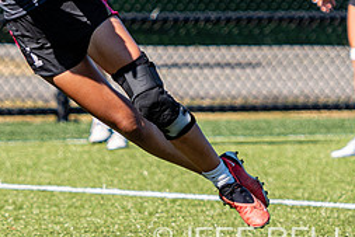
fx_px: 7143
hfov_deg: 2.8
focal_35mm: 724
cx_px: 29
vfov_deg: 1.9
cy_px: 12
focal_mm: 140
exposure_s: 1/1250
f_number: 3.2
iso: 100
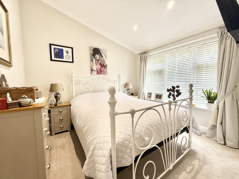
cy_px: 90
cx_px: 120
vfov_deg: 85.7
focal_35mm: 14
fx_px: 97
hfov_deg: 102.1
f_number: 2.2
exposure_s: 1/100
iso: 125
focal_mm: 2.22
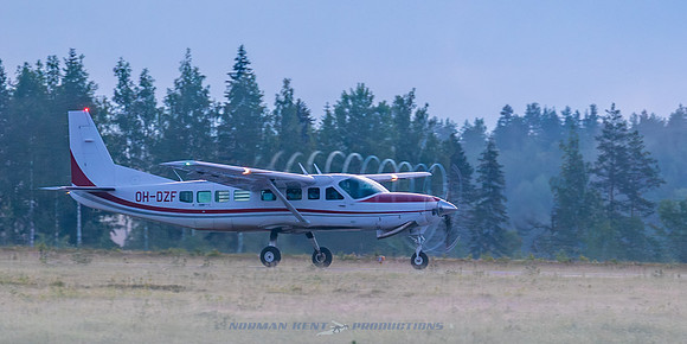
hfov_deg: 4.7
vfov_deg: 2.4
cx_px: 386
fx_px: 8322
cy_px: 158
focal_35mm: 469
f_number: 2.8
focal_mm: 200
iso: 1000
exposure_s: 1/320
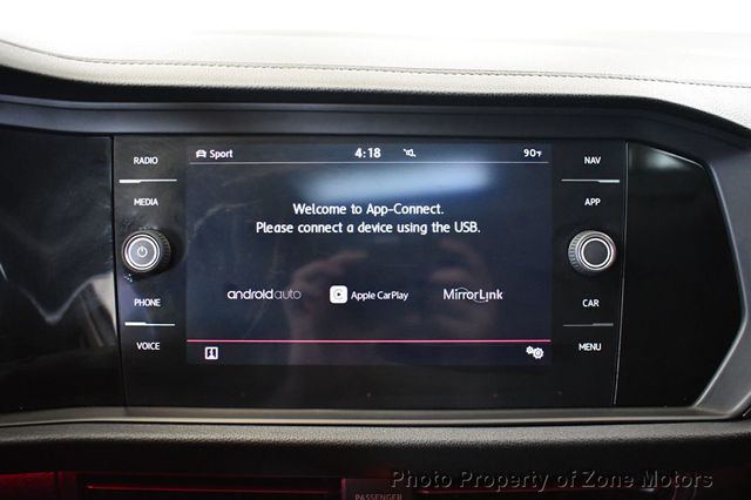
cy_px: 250
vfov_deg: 39.9
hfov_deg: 57.2
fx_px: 688
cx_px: 376
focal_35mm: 33
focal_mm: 22
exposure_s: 1/60
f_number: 3.8
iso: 5600
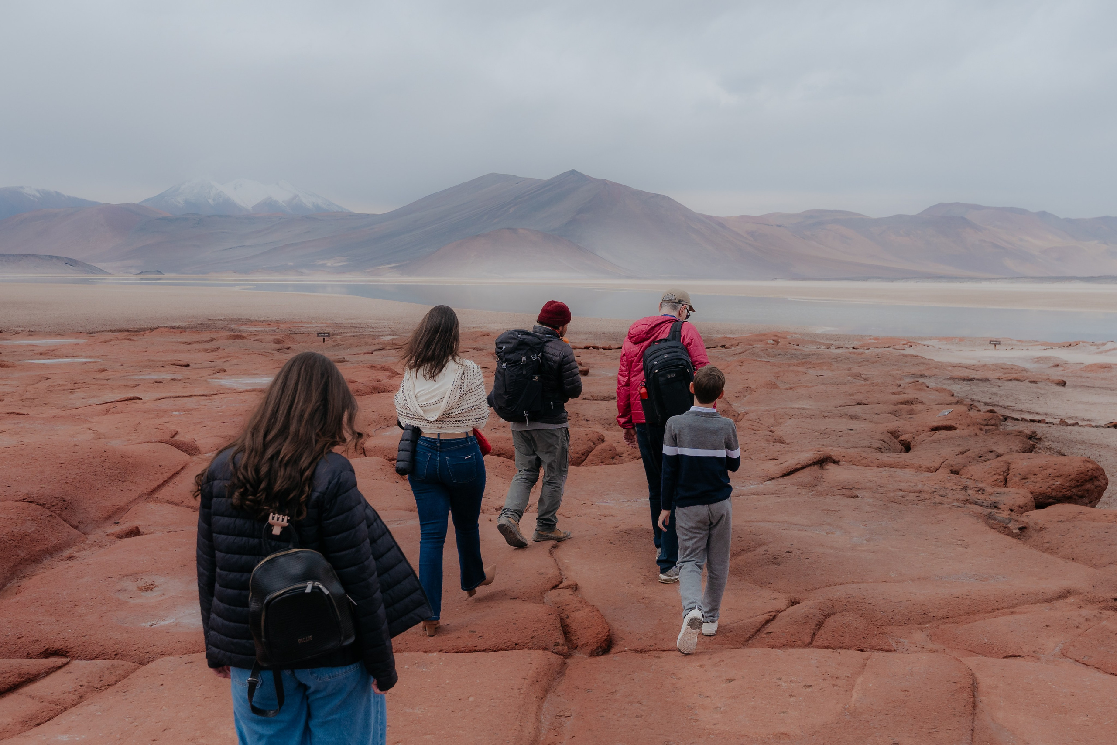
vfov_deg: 38.5
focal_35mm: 34
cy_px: 339
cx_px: 585
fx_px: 1067
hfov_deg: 55.2
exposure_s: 1/2000
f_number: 4.5
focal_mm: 20.9
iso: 200
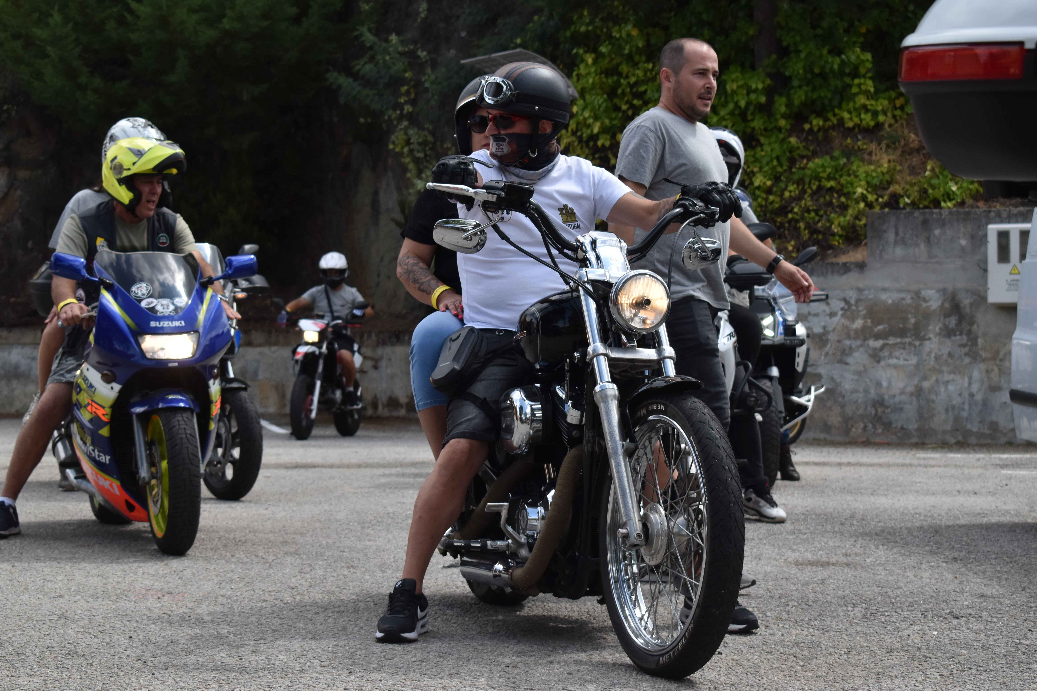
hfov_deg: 28.1
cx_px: 518
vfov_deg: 18.9
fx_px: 2074
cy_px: 346
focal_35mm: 72
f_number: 6.3
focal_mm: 48
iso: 400
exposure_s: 1/1600
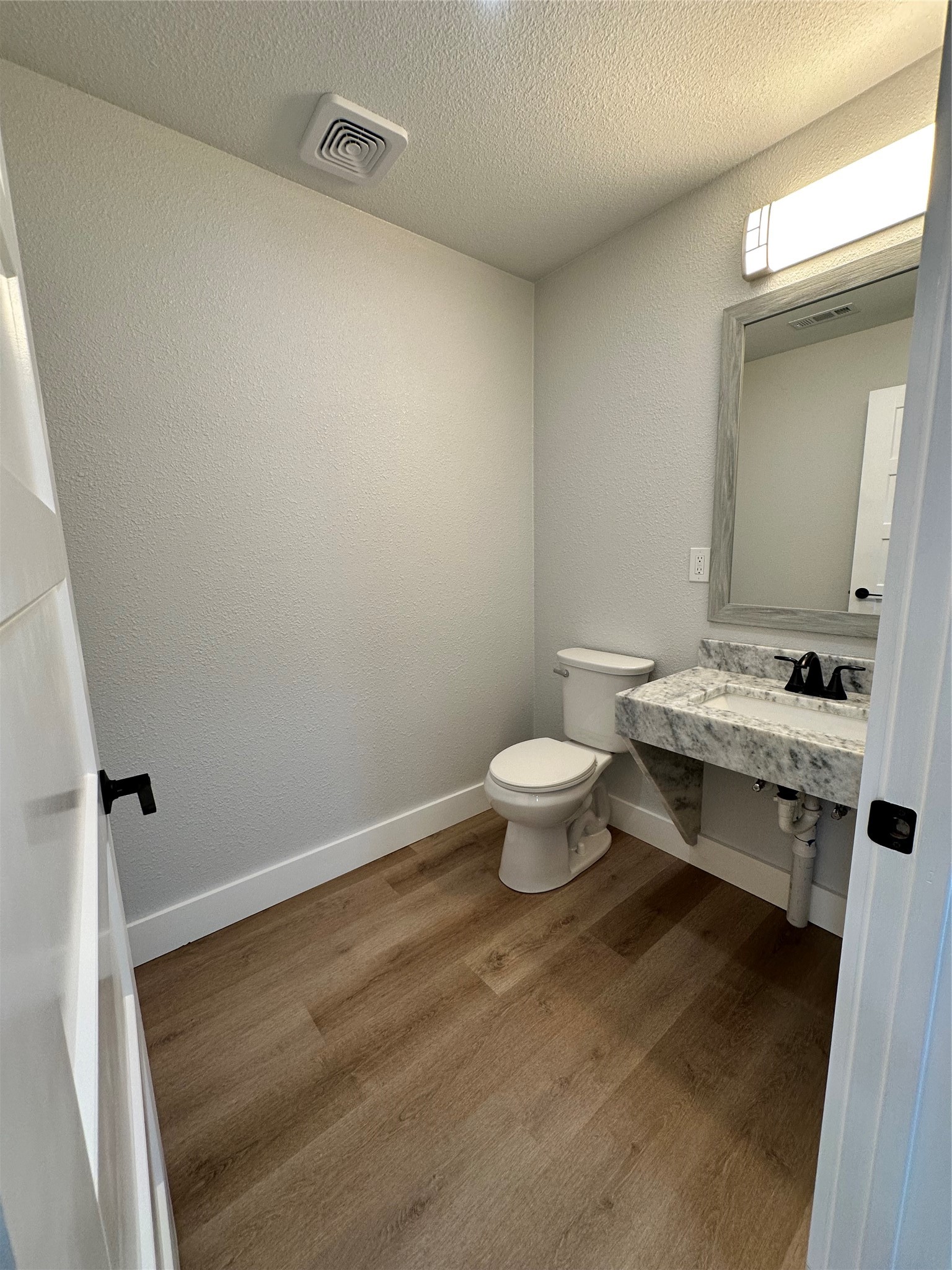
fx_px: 513
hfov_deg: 85.7
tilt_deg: -9.2
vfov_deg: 102.1
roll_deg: +0.8
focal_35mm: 14
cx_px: 476
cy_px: 635
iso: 125
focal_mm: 2.22
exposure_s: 1/120
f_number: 2.2
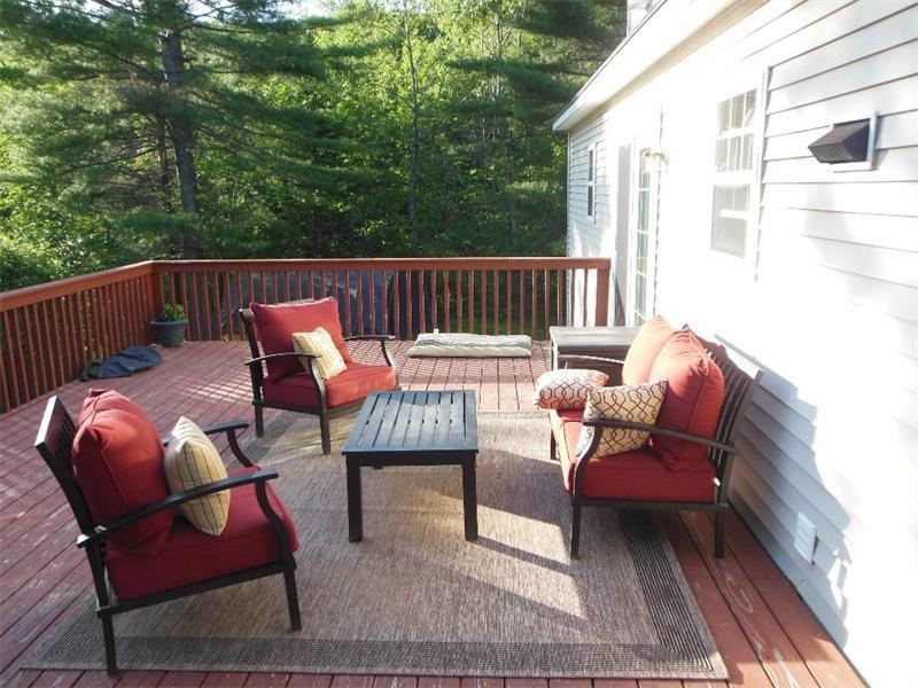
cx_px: 459
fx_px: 769
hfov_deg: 61.7
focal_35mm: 29
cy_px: 344
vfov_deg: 48.2
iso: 125
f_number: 3.3
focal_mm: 5.2
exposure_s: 1/200
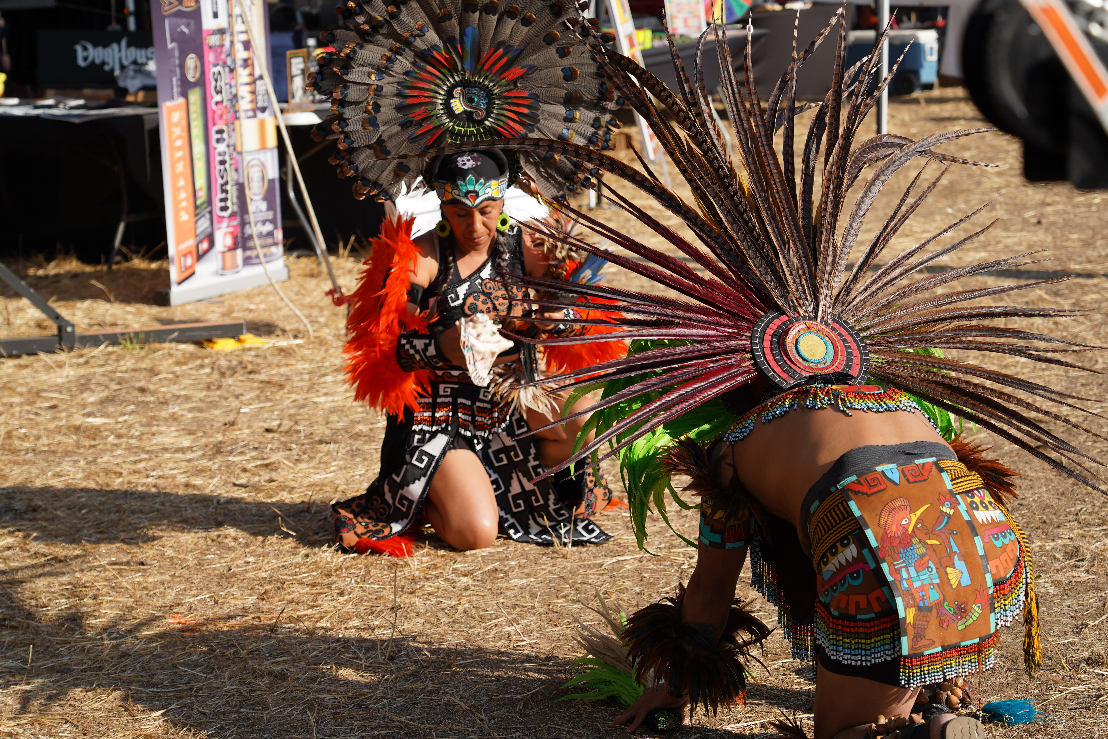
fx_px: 3016
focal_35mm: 98
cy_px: 370
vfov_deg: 14.0
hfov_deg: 20.8
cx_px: 554
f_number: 5.6
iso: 100
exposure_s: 1/320
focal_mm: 98
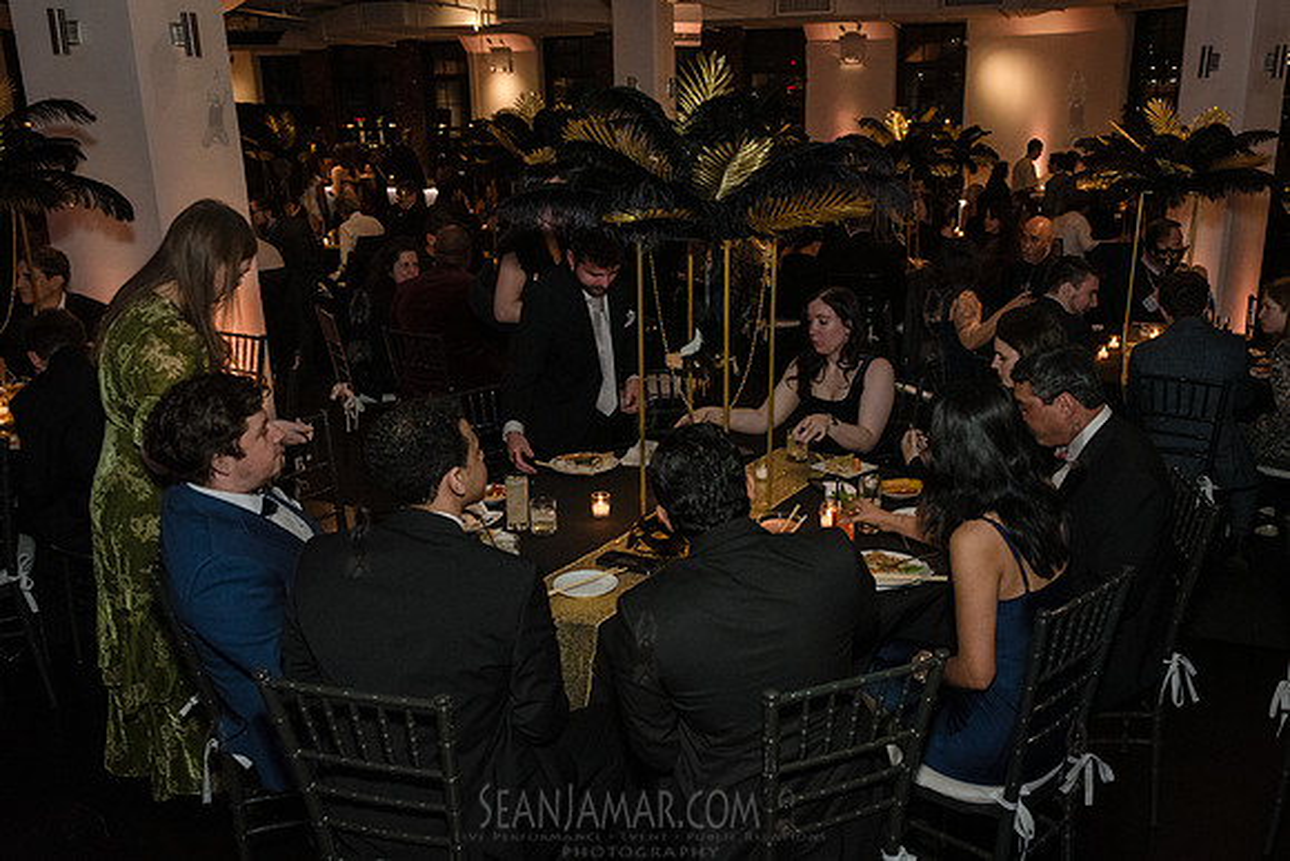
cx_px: 745
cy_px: 453
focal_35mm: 30
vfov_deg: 43.2
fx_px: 1087
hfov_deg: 61.0
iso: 5000
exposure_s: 1/160
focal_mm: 26
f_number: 4.5
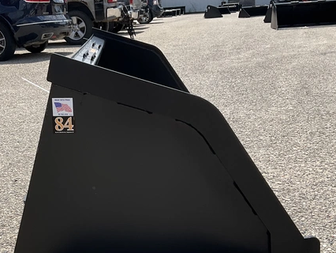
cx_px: 129
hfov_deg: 37.3
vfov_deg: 28.1
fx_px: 495
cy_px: 196
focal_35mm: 51
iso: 25
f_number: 1.8
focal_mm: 3
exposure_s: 1/1912
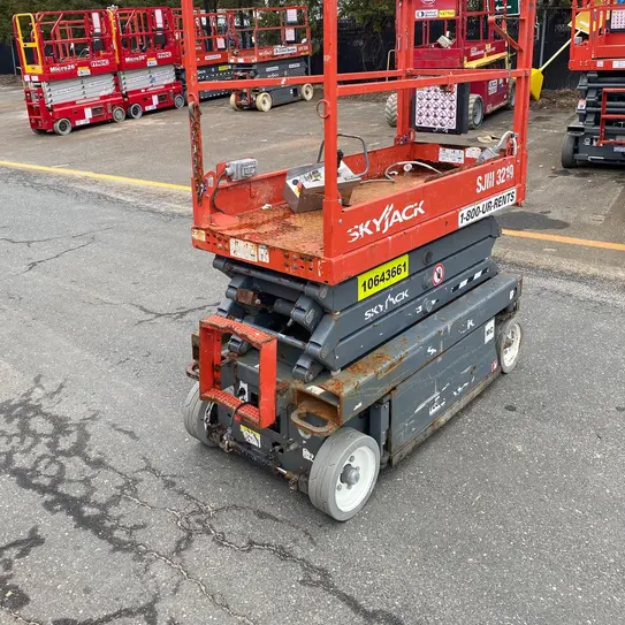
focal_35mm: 31
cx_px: 312
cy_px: 205
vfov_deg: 51.5
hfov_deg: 52.5
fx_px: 633
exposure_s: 1/265
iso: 32
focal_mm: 4.25
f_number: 1.8
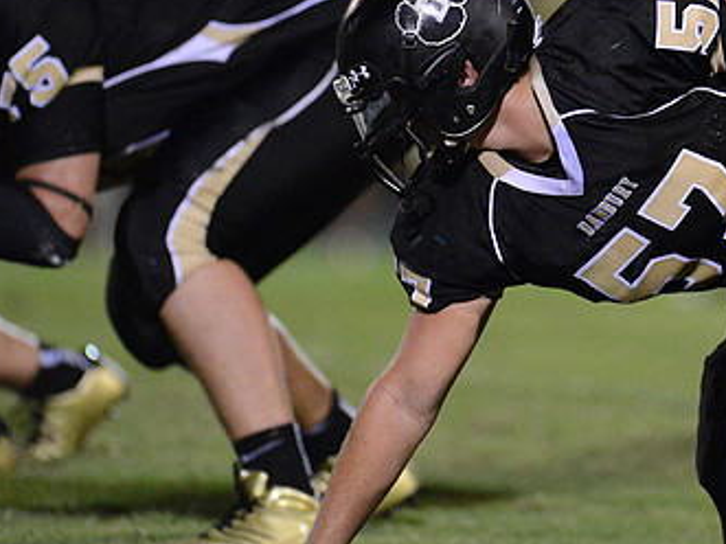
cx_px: 546
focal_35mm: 675
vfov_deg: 2.2
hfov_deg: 2.9
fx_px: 14152
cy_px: 234
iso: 12800
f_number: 2.8
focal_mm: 400
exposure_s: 1/640
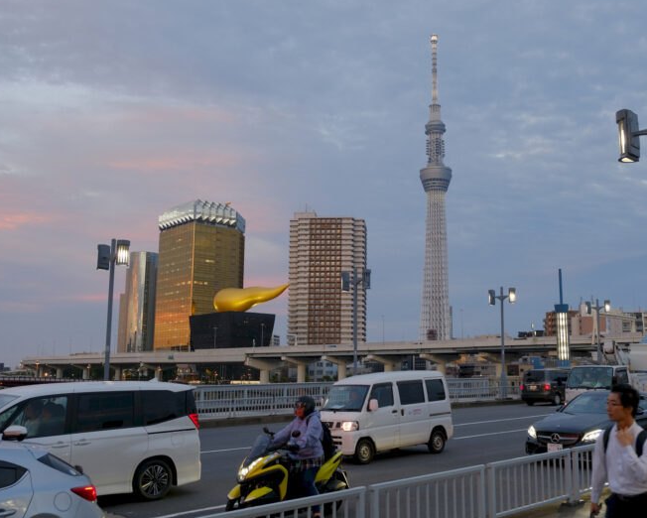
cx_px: 369
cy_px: 259
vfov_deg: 39.2
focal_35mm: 38
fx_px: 728
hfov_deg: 47.8
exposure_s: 1/60
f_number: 4.5
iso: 800
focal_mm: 22.3
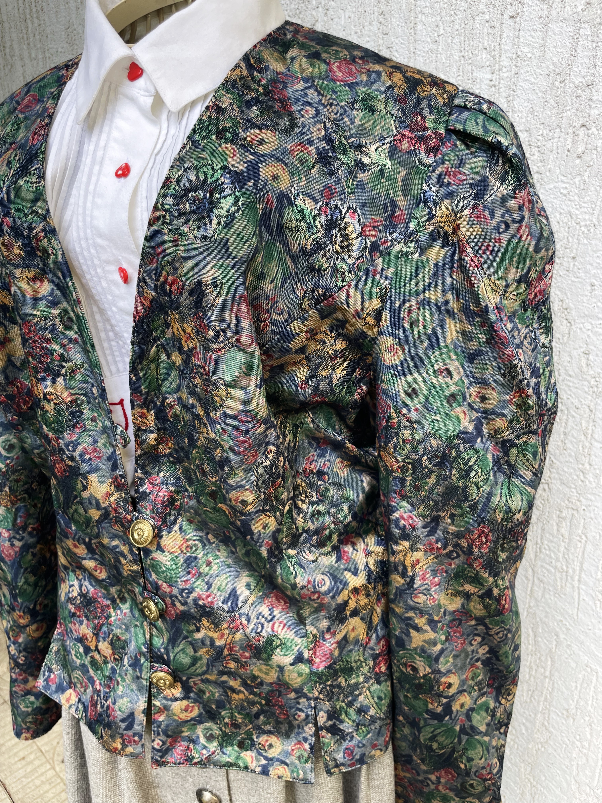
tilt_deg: -20.8
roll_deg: -0.3
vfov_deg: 67.3
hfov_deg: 53.1
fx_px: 603
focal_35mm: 26
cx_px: 301
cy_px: 402
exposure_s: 1/121
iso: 40
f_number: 1.6
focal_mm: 4.2
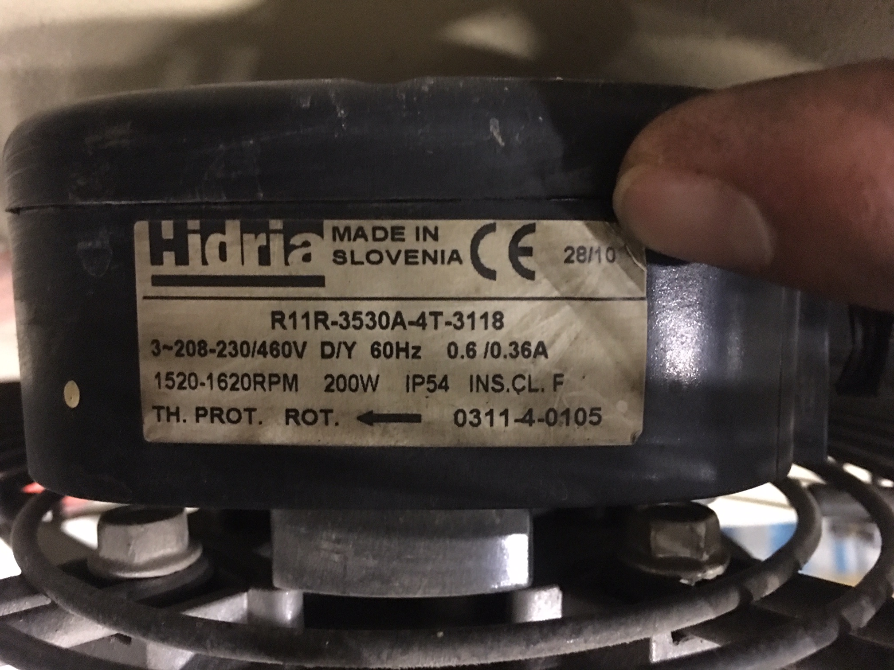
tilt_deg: -19.1
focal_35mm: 29
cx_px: 447
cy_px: 335
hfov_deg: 61.7
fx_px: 749
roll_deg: -1.5
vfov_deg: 48.2
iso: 200
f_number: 2.2
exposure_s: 1/4
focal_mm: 4.15
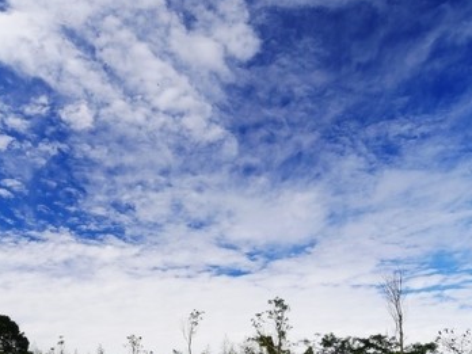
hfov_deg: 58.2
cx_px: 206
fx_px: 423
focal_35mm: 31
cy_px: 245
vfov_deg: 44.5
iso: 200
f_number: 6.3
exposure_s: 1/320
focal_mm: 9
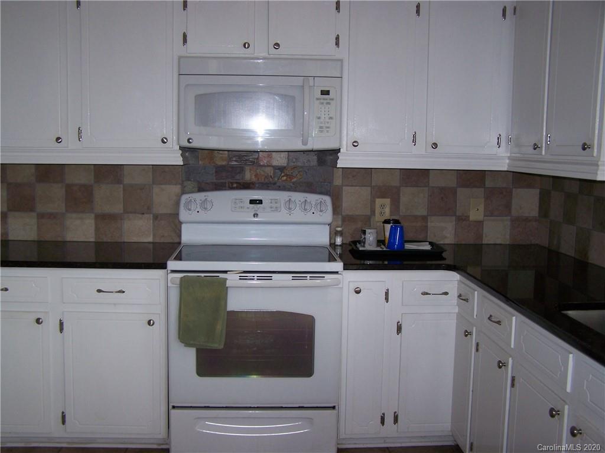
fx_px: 664
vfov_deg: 37.7
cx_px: 302
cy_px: 226
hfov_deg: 49.0
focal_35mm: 38
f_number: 2.8
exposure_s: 1/60
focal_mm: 6.3
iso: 80
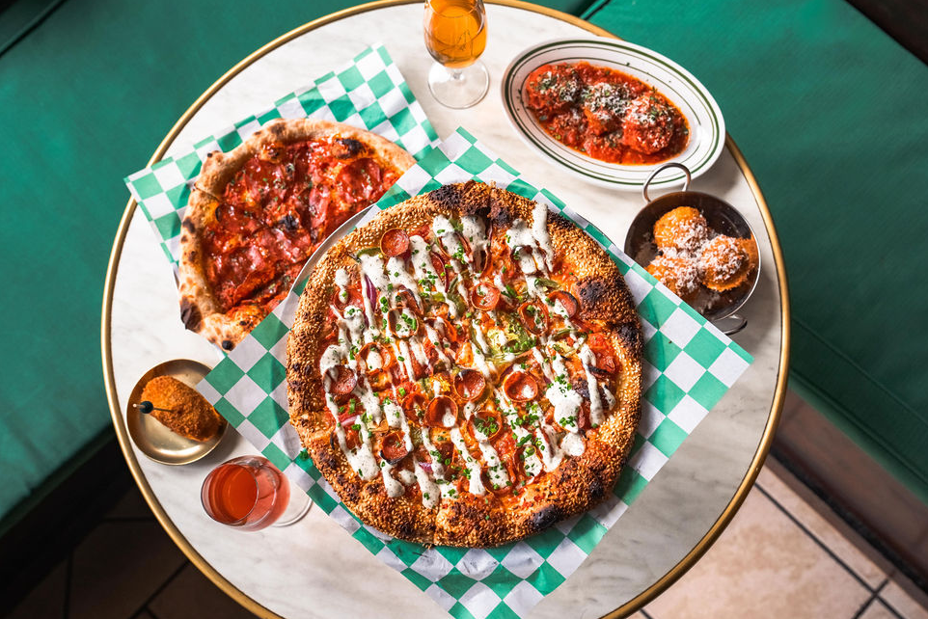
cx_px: 478
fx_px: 851
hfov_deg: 57.2
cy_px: 318
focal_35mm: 33
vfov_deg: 40.0
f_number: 5
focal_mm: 31
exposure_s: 1/200
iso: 1250
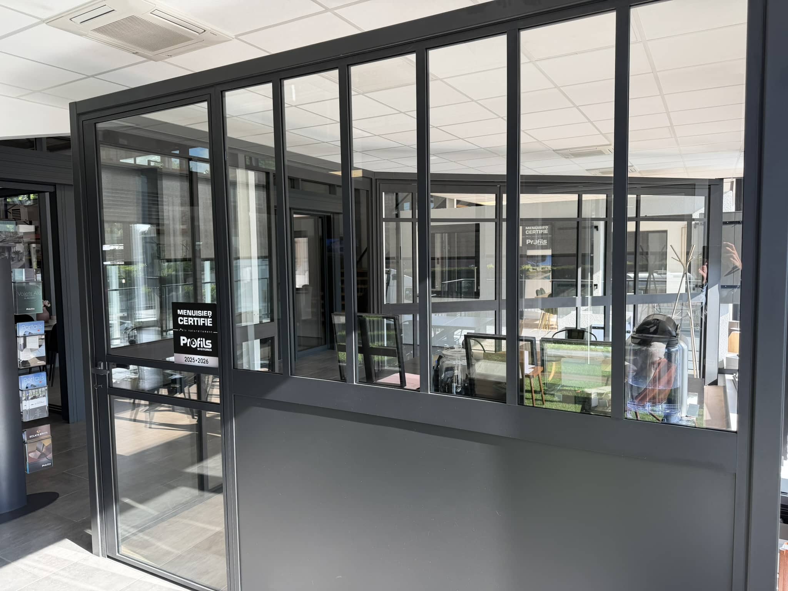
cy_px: 296
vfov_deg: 56.8
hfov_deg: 71.6
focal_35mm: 24
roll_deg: +1.8
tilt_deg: -4.3
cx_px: 394
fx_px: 546
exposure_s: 1/266
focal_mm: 6.76
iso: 64
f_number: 1.78
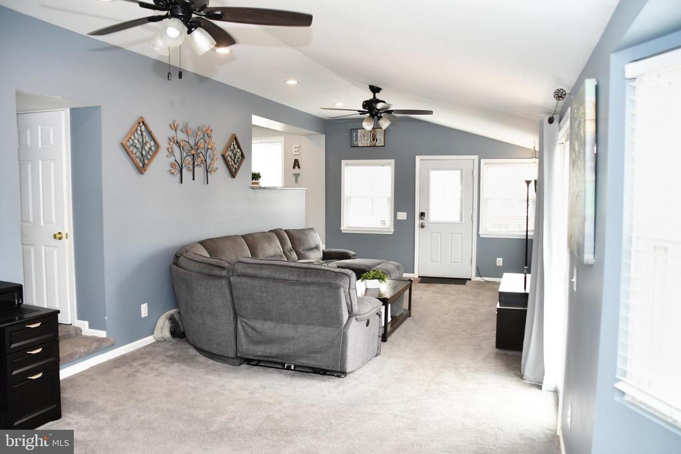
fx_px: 511
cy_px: 227
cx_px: 340
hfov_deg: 67.4
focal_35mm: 27
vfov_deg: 47.9
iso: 400
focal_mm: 18
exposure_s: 1/80
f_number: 4.5
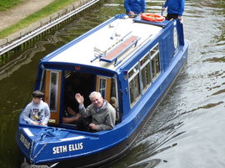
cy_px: 19
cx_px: 124
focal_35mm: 107
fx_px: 695
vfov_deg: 13.7
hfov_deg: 18.4
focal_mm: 7.8
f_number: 3.9
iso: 80
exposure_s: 1/160
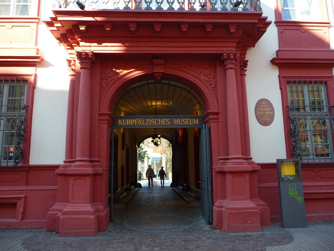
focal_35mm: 28
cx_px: 167
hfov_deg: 63.4
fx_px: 270
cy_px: 126
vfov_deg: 49.7
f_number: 3.3
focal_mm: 4.7
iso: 100
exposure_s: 1/125
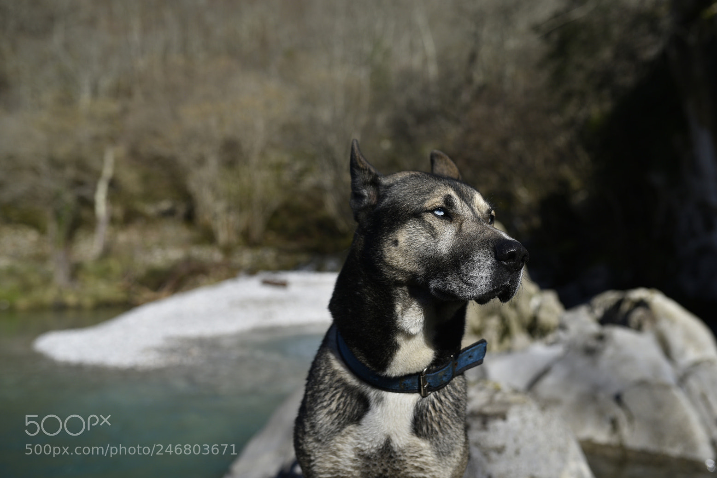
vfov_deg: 36.9
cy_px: 240
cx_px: 365
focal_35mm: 36
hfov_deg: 53.1
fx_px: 717
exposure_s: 1/2500
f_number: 3.5
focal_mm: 35
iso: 100
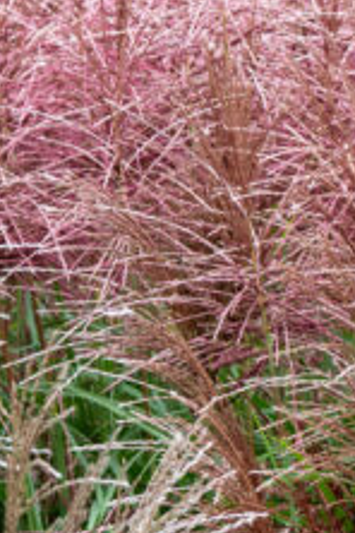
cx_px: 664
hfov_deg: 2.8
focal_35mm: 496
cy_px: 849
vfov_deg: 4.1
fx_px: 7336
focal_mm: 105
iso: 400
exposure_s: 1/400
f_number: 5.6
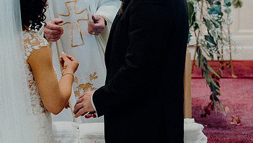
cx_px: 87
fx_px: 825
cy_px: 15
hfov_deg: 17.4
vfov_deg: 9.8
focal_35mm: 123
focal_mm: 51
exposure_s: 1/160
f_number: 3.5
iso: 2500
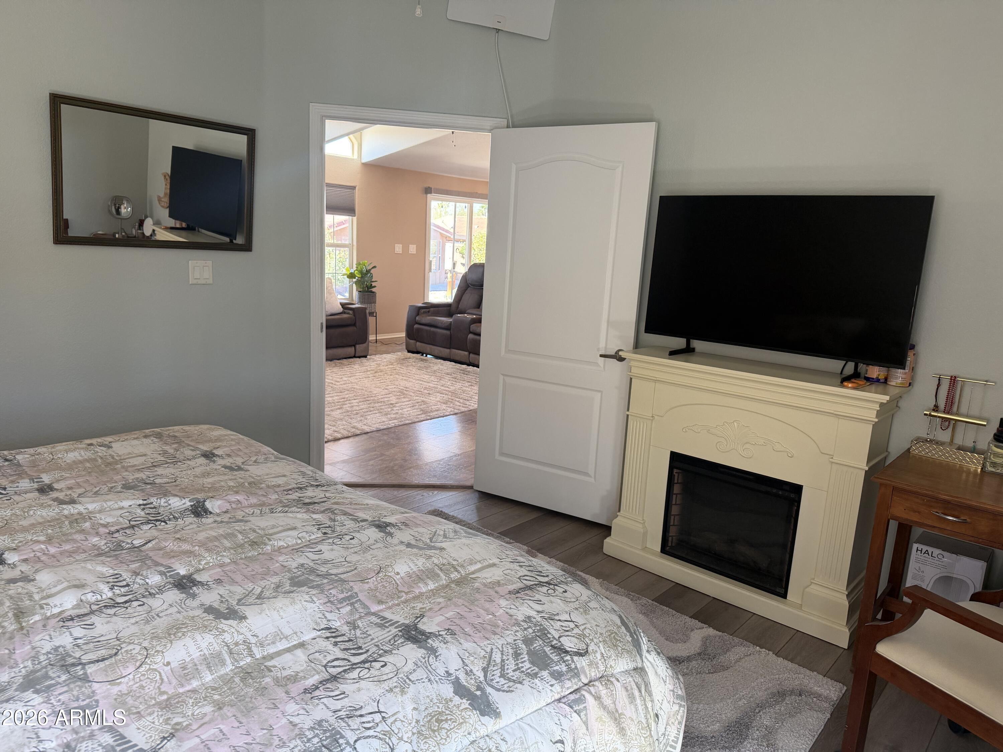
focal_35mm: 24
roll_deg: -2.9
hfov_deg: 71.6
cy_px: 376
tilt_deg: -11.8
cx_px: 502
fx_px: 695
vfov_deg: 56.8
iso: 250
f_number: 1.78
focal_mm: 6.76
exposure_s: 1/120
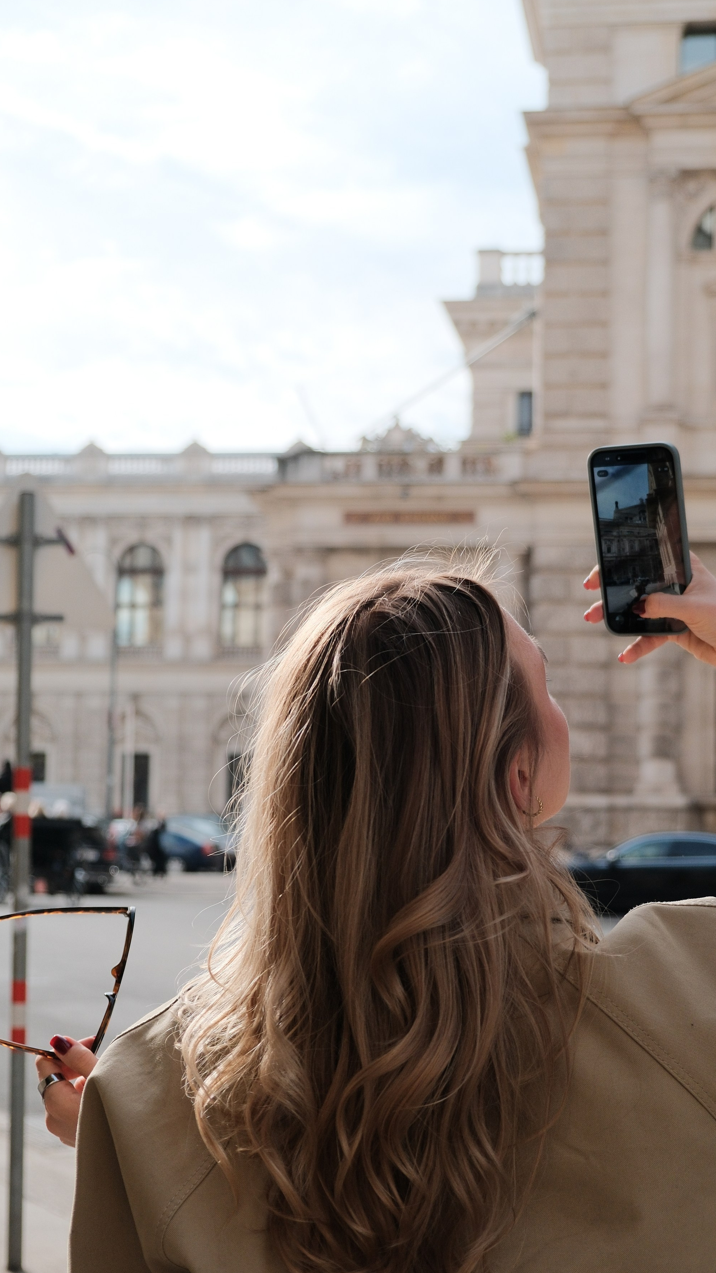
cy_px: 730
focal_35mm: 52
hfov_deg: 23.0
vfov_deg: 39.8
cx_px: 475
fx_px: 1755
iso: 640
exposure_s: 1/2000
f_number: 3.2
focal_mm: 28.9
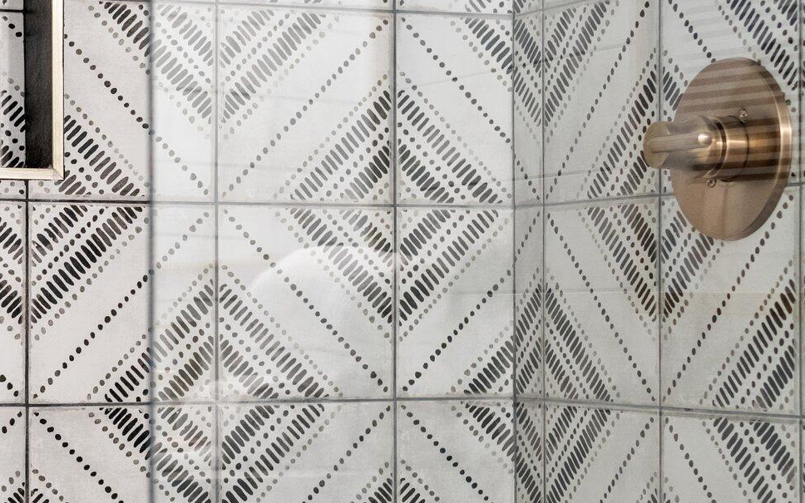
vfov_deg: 13.5
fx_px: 2128
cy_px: 280
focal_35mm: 97
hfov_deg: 20.8
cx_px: 24
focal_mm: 30
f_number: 2.5
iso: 800
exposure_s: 1/60
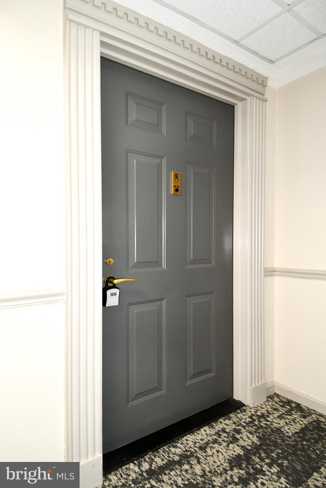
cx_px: 163
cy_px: 244
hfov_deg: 67.4
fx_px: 244
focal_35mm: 18
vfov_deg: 90.0
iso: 900
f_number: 4
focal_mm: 12
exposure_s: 1/60
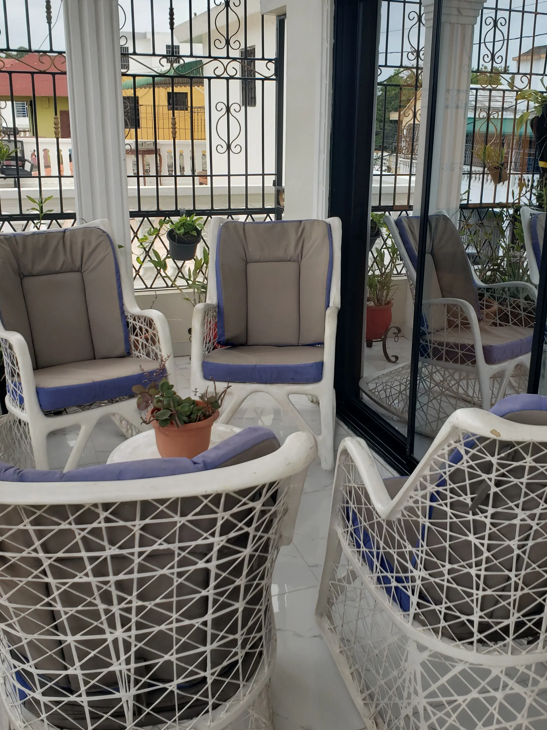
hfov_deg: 41.8
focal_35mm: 34
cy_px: 311
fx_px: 716
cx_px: 288
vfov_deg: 53.8
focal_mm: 4.3
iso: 50
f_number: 2.4
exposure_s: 1/558
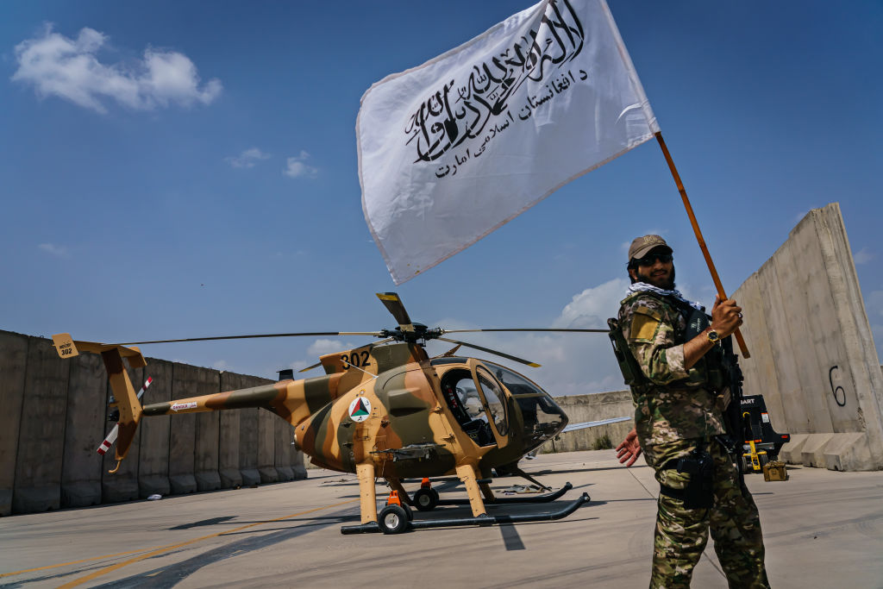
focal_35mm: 24
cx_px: 442
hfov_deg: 73.7
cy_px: 294
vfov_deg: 53.1
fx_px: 589
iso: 320
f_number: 5.6
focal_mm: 24
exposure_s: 1/5000
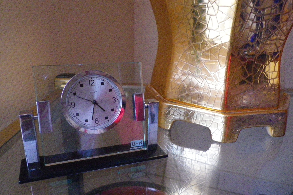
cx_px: 149
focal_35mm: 33
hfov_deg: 57.2
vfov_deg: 39.8
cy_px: 116
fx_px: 269
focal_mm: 4.9
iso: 800
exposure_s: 1/10
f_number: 2.6
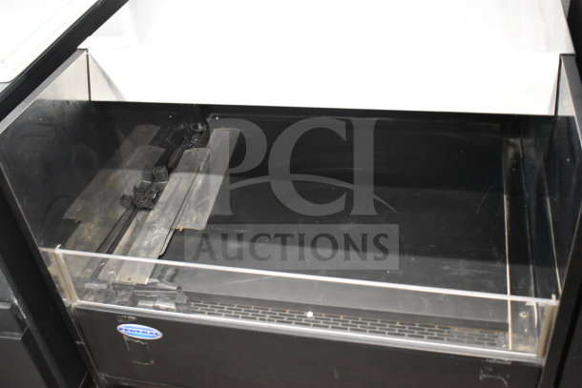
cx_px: 291
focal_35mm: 39
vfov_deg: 34.2
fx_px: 631
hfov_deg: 49.5
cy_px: 194
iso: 6400
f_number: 4
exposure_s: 1/50
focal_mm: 26
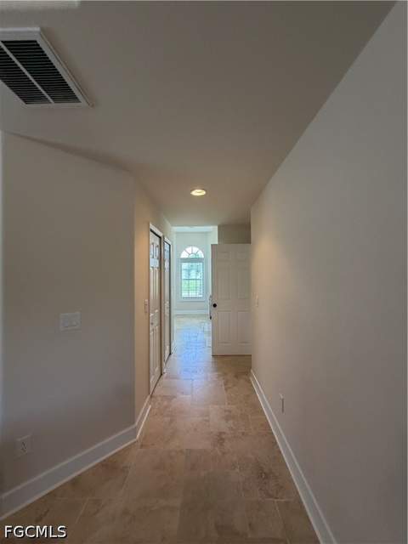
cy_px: 272
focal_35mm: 14
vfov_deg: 102.1
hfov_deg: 85.7
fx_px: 220
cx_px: 204
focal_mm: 2.22
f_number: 2.2
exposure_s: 1/121
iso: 320
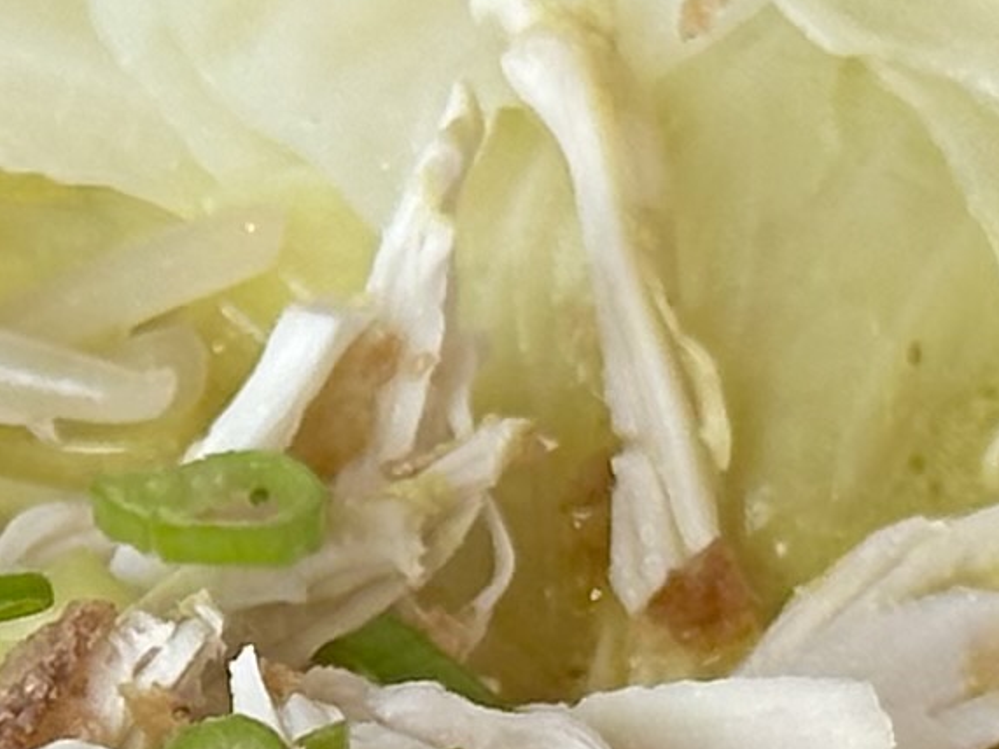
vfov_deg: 4.3
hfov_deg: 5.8
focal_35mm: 339
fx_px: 9781
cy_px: 1272
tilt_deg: -52.2
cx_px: 222
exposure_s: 1/175
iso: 50
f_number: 1.78
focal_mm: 6.86
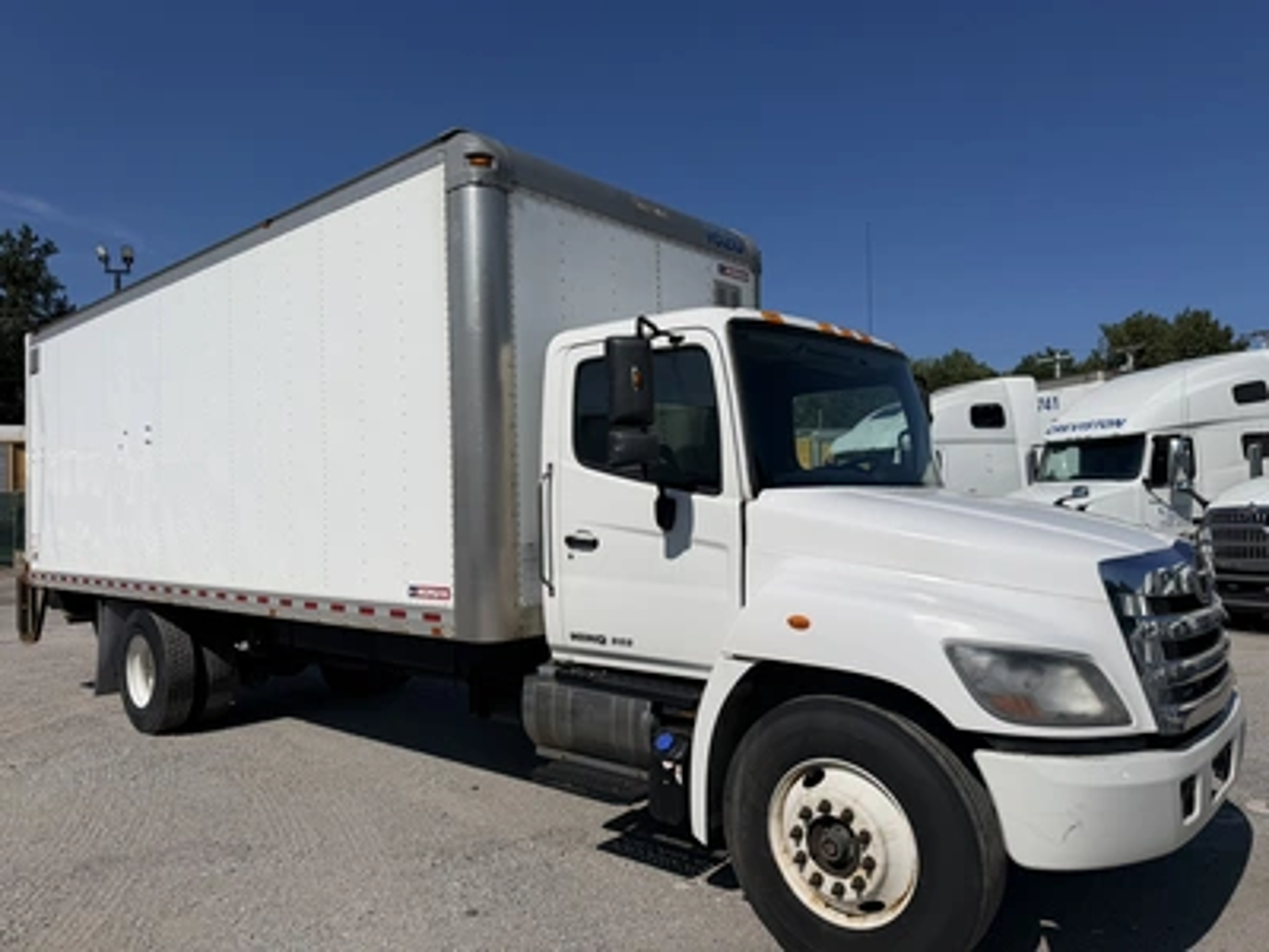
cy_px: 476
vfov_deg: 56.8
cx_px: 634
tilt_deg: +5.6
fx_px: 880
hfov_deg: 71.6
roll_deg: +2.1
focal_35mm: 24
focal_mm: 6.76
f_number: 1.78
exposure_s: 1/17544
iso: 80
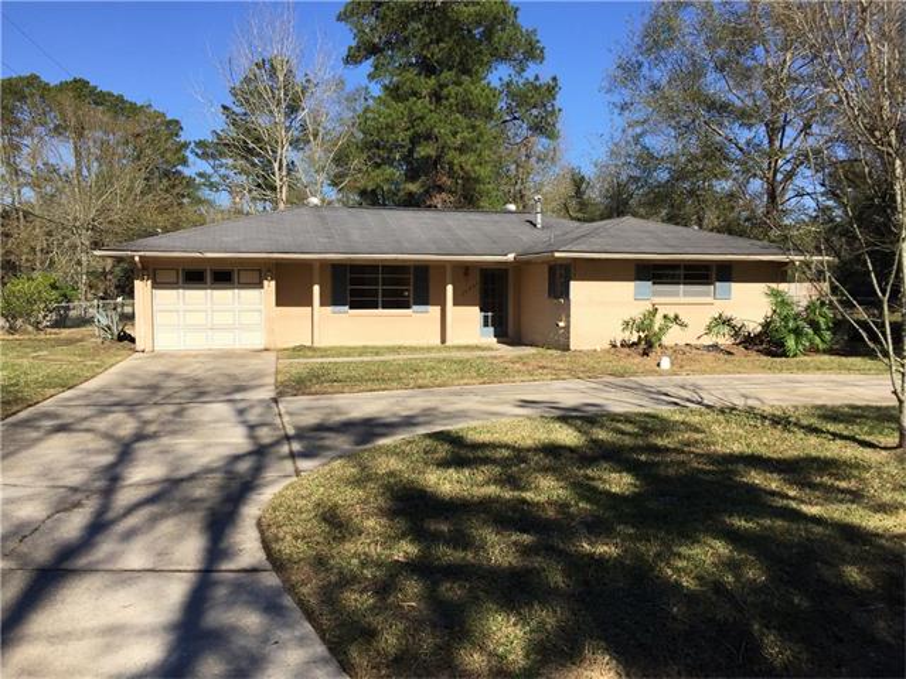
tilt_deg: -4.1
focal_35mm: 29
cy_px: 340
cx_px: 453
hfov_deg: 61.7
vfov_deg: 48.2
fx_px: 759
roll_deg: -1.0
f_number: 2.2
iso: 32
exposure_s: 1/1980
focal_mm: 4.15
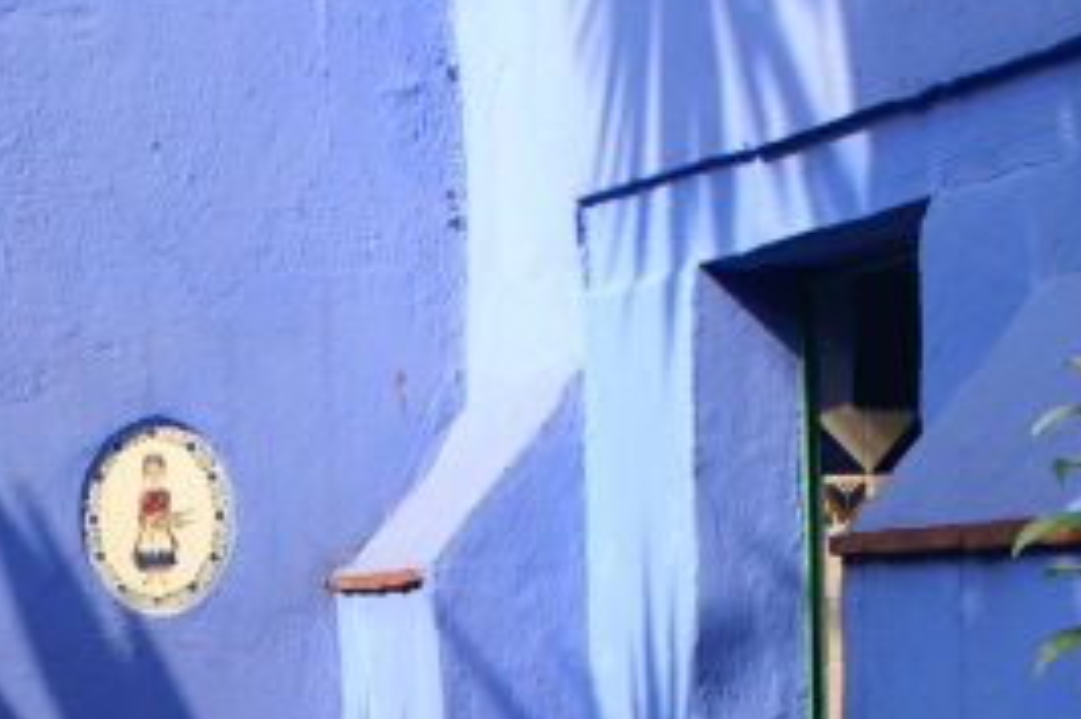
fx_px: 3511
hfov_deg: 17.4
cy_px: 961
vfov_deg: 11.4
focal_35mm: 117
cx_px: 209
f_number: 6.3
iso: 100
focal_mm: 26
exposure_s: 1/160
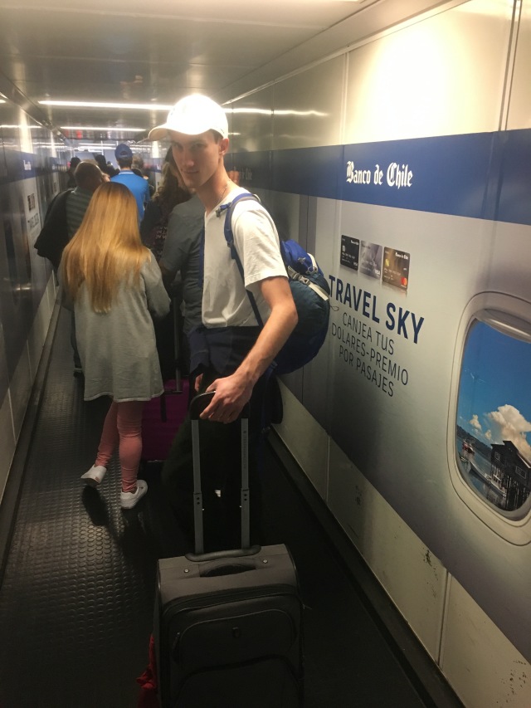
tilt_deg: -19.5
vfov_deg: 61.7
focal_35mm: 29
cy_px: 354
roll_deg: -1.2
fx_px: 593
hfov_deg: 48.2
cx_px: 266
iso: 250
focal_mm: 4.15
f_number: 2.2
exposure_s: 1/33
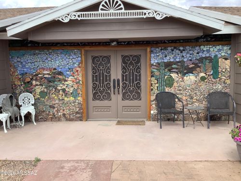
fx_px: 216
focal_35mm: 31
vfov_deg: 45.4
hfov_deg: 58.4
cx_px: 120
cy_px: 90
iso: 25
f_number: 2.4
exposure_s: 1/747
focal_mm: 3.3
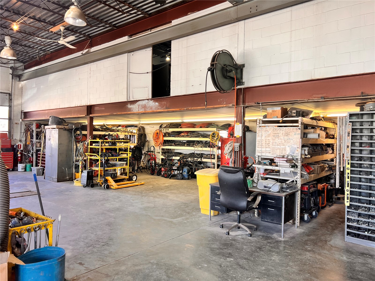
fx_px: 282
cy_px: 140
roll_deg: +0.1
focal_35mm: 26
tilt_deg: +0.2
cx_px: 188
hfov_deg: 67.3
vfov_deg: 53.1
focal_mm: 5.7
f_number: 1.5
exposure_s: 1/120
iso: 80
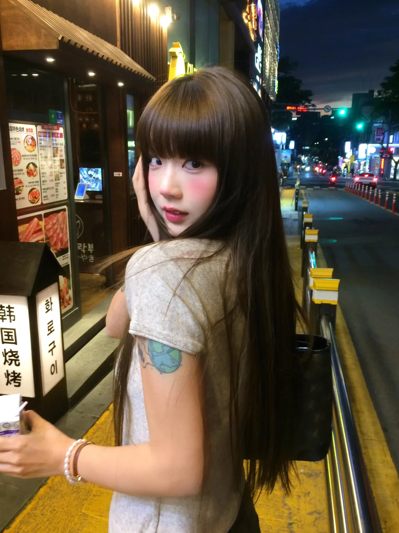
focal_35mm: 30
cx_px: 197
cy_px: 261
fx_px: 461
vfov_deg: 60.0
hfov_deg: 46.8
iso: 160
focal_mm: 4.15
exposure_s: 1/30
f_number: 2.2
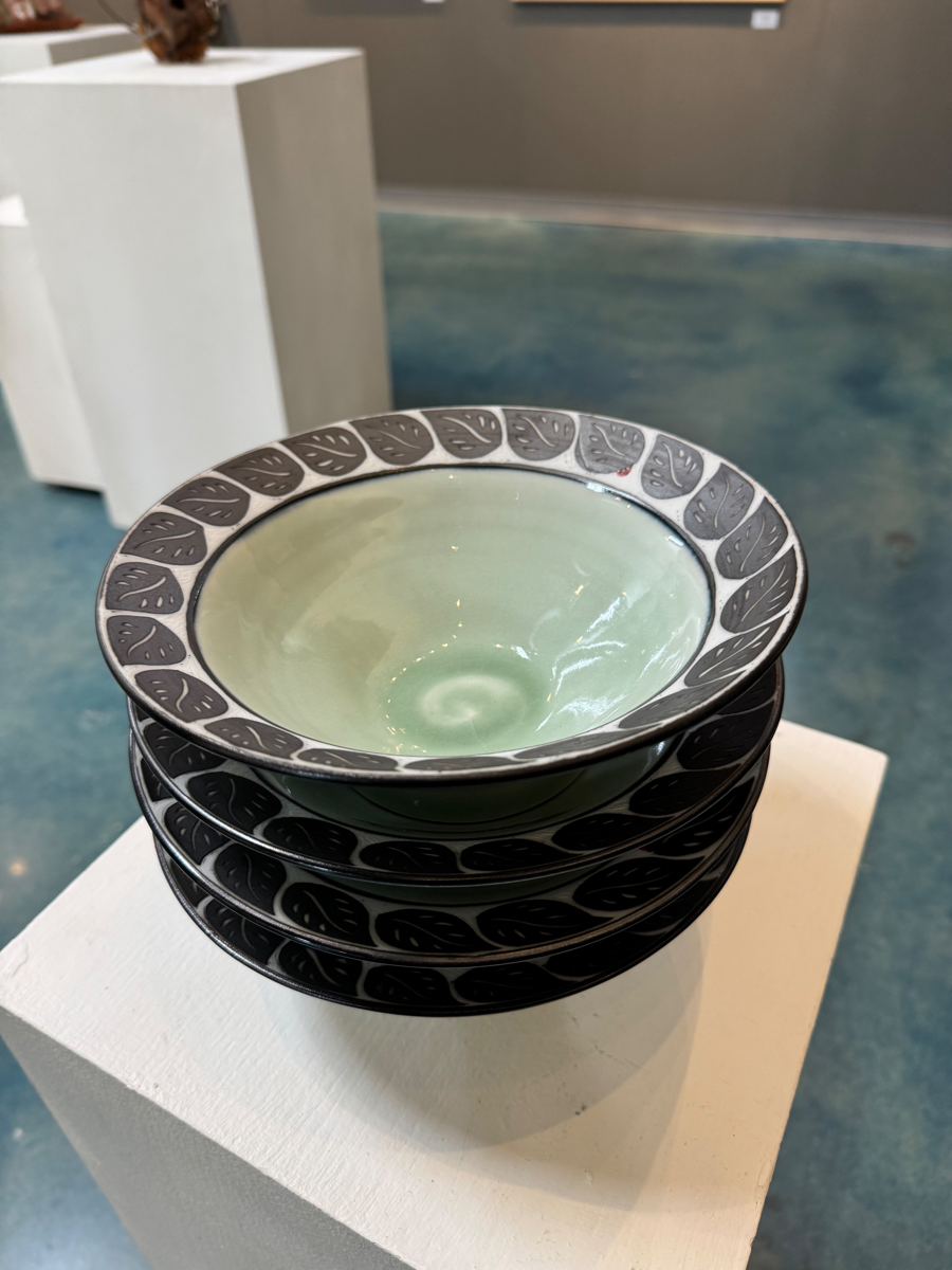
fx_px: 880
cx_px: 476
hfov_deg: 56.8
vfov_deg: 71.6
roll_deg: +1.6
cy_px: 635
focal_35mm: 24
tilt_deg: -38.1
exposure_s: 1/120
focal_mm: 6.76
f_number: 1.78
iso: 200
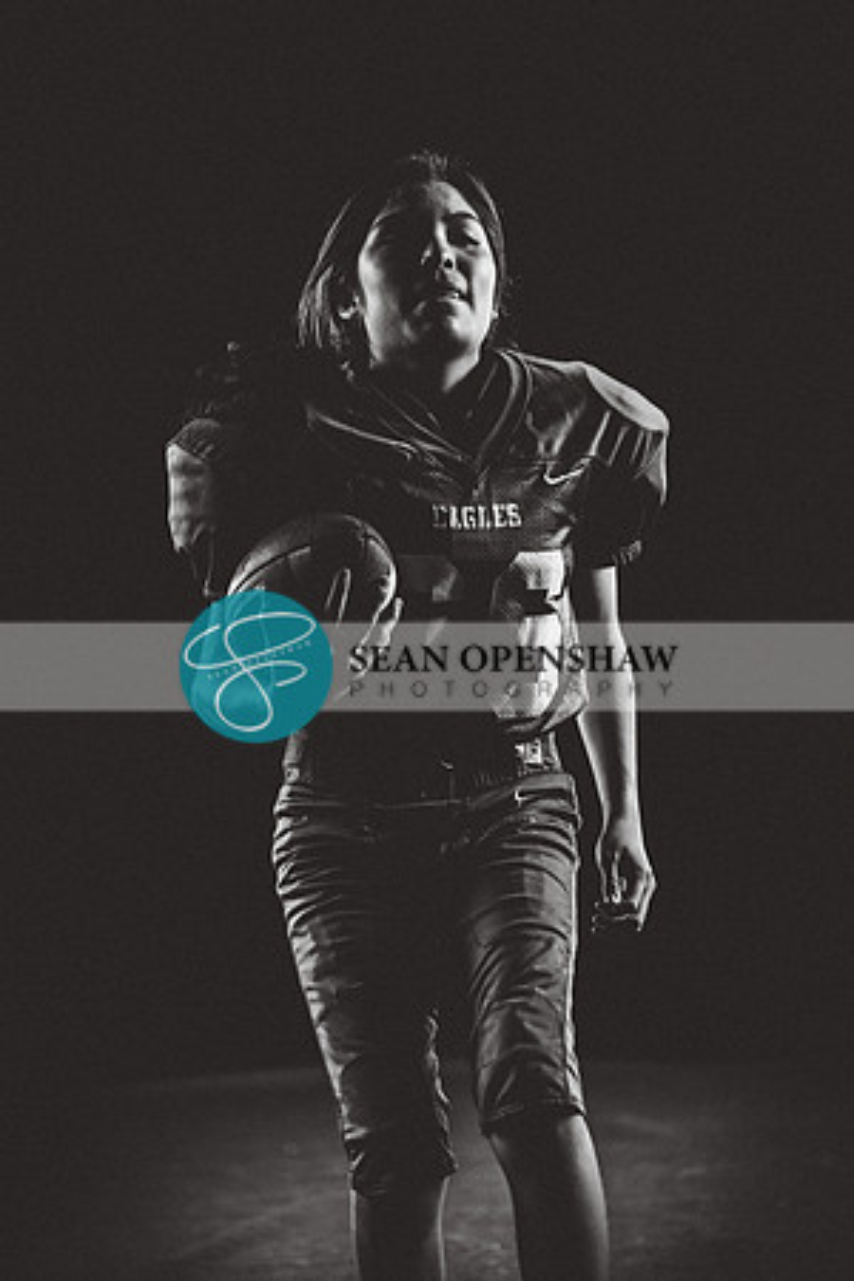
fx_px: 3914
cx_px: 427
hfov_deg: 12.5
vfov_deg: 18.6
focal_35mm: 110
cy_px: 640
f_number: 2.8
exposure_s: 1/160
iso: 200
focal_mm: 110
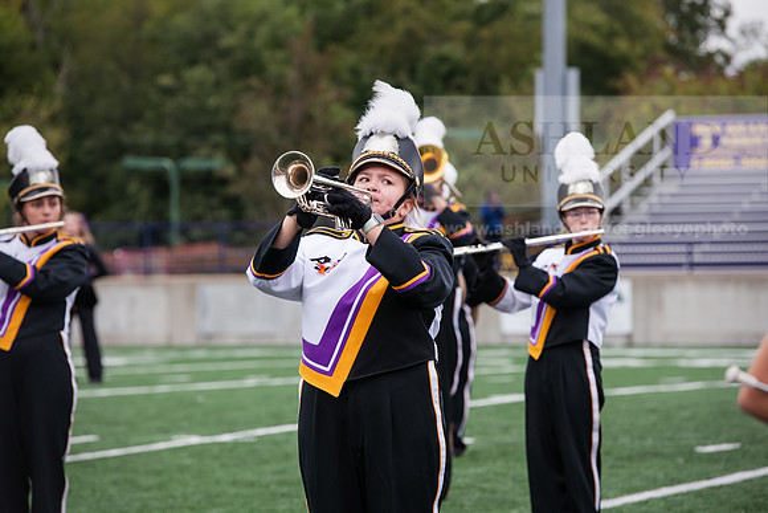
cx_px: 384
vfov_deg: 7.6
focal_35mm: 180
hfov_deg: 11.4
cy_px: 256
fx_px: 3841
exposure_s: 1/500
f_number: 5.6
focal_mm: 180
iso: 640
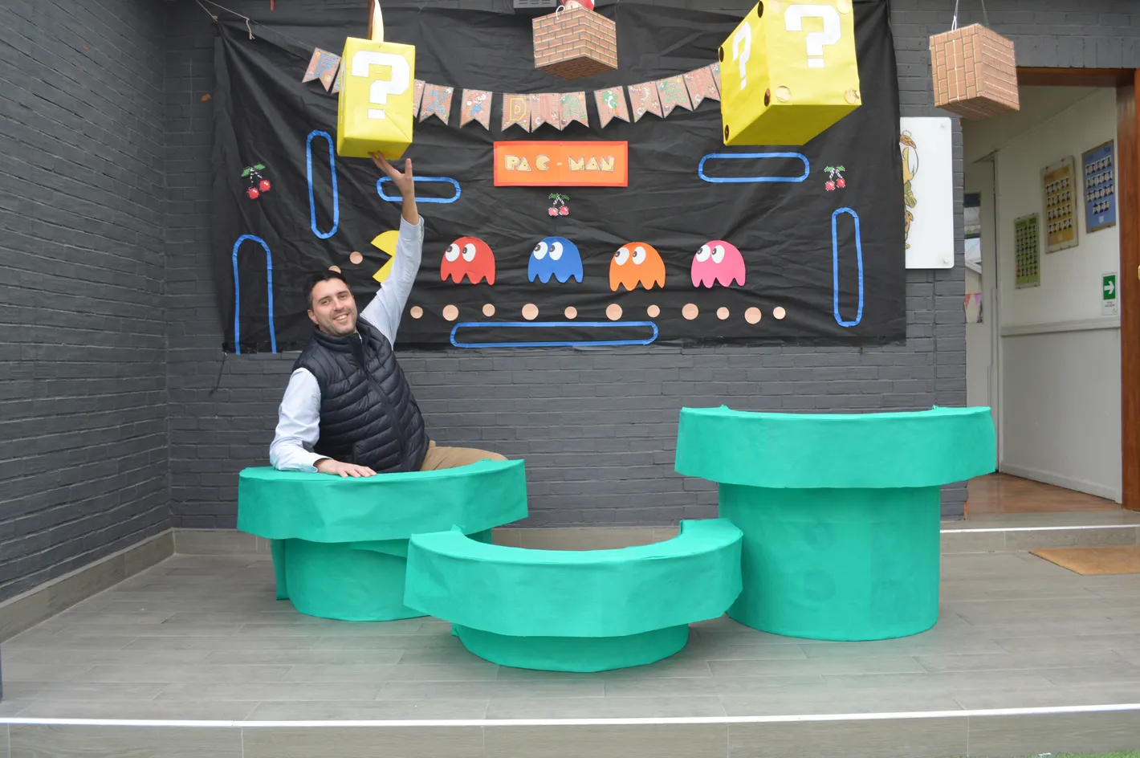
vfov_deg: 43.5
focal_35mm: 30
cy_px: 379
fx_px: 949
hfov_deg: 62.0
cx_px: 570
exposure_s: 1/80
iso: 400
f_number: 4.5
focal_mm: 20
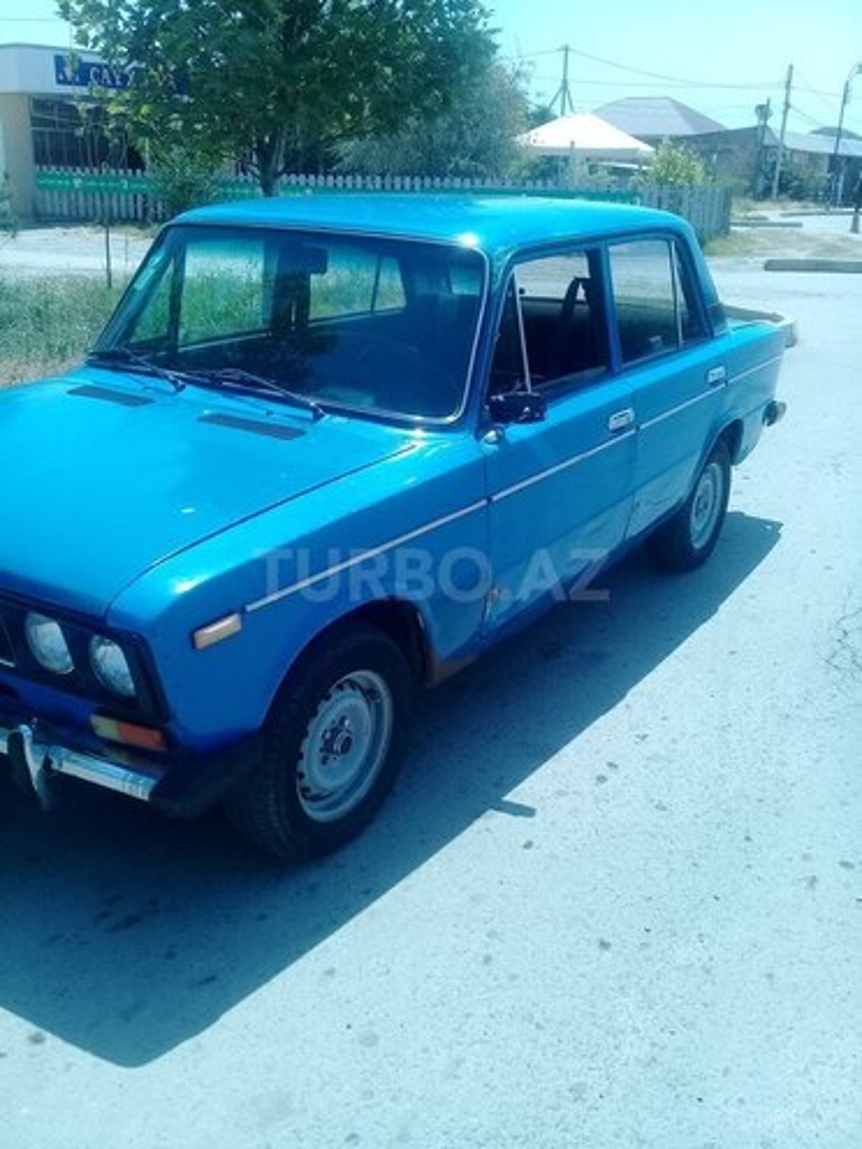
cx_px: 431
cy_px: 574
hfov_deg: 45.4
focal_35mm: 31
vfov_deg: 58.4
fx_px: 1029
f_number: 2.2
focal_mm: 3.3
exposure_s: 1/1076
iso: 64
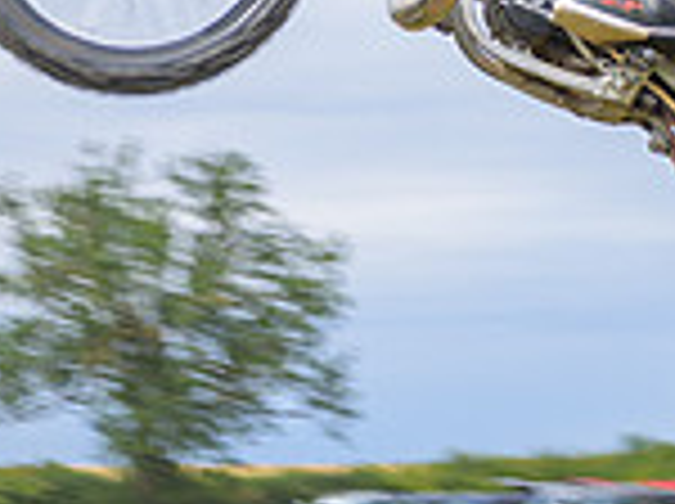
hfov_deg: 11.4
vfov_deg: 8.5
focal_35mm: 173
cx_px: 153
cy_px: 29
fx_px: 3368
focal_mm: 24
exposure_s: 1/320
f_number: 4
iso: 50
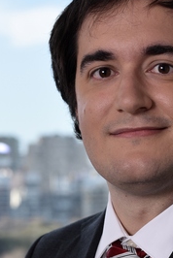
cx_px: 155
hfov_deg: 9.9
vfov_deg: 14.7
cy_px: 241
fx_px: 992
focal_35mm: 138
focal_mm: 50
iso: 100
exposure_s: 1/160
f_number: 5
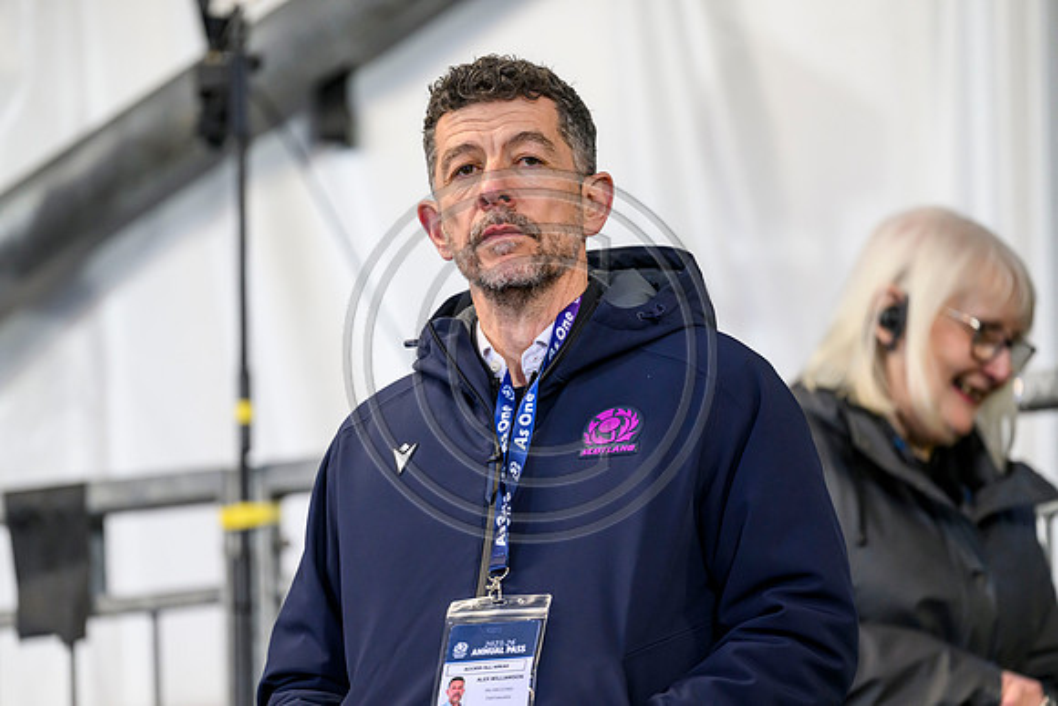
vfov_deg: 3.4
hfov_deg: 5.2
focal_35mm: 400
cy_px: 353
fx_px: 11758
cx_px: 529
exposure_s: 1/320
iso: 3200
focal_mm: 400
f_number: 3.2
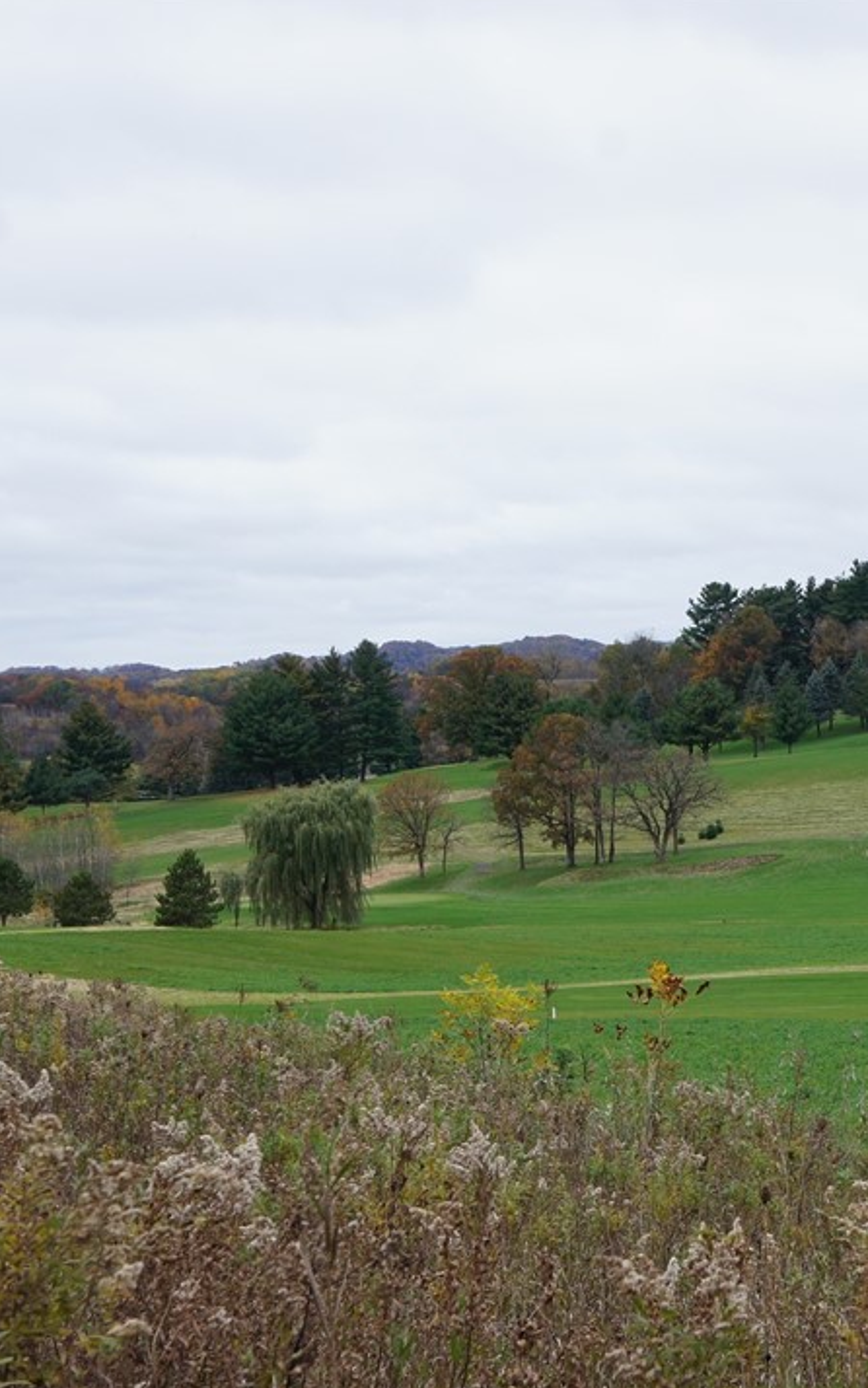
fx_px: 3963
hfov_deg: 12.3
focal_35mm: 105
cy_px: 693
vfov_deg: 19.9
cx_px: 901
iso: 200
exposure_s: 1/100
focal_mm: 45
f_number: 9
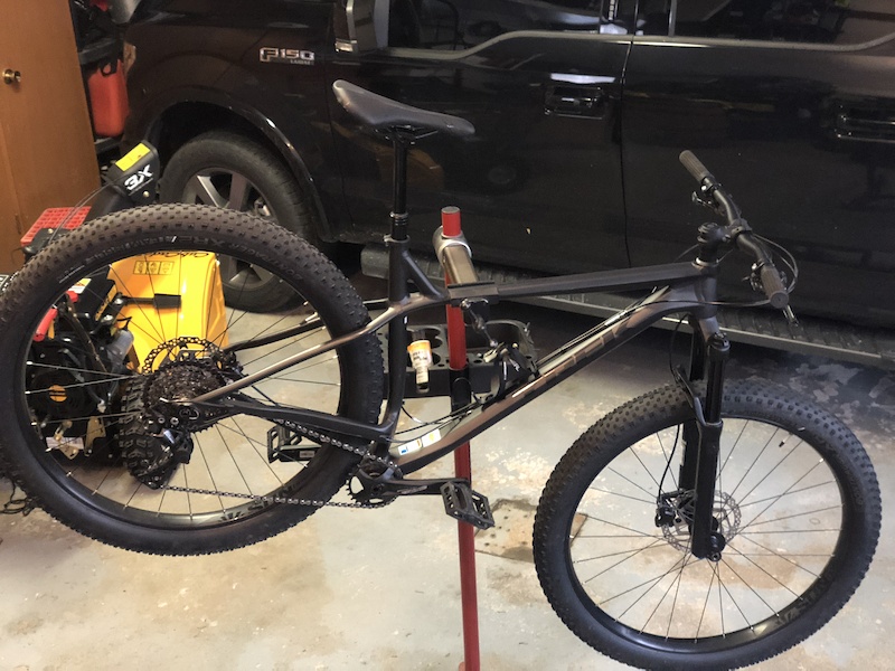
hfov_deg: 36.8
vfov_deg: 28.0
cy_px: 336
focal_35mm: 52
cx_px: 448
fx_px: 1344
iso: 200
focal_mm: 6
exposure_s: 1/8
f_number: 2.4
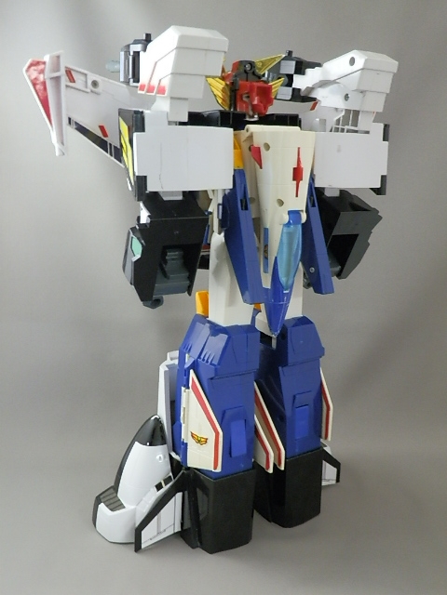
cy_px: 298
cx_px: 224
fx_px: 585
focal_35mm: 34
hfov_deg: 41.8
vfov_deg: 54.0
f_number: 3.5
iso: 200
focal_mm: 6.17
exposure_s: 1/8
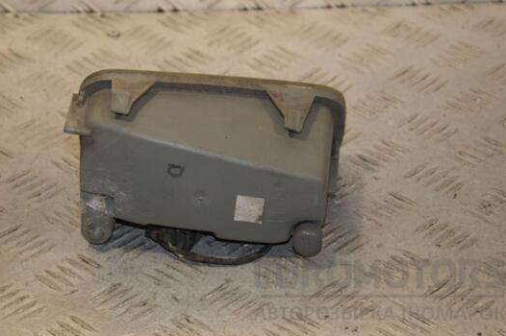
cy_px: 146
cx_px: 236
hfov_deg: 15.0
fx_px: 1924
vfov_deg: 10.0
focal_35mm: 137
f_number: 7.1
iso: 800
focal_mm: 80
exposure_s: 1/200
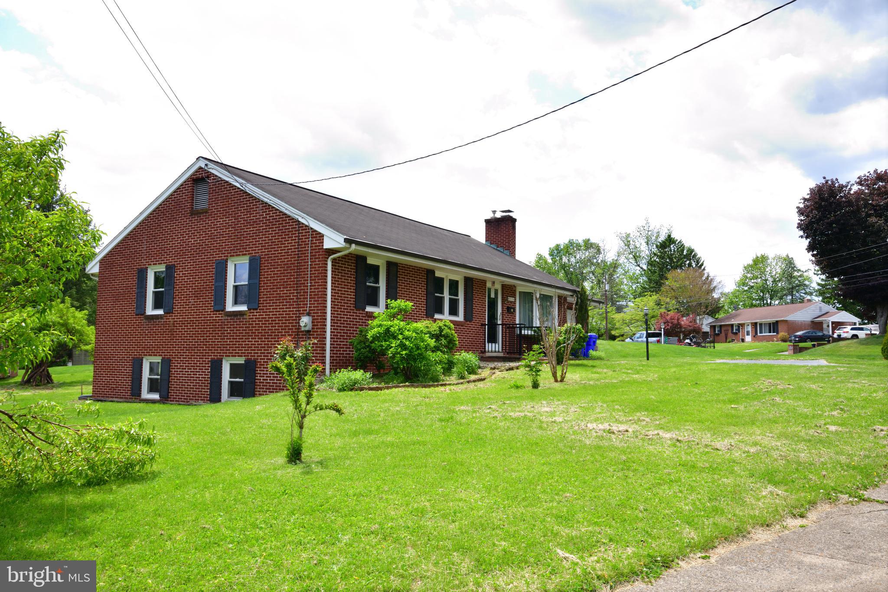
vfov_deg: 43.6
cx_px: 444
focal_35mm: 30
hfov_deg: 61.9
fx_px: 740
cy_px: 296
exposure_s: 1/160
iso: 400
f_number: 10
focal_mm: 20
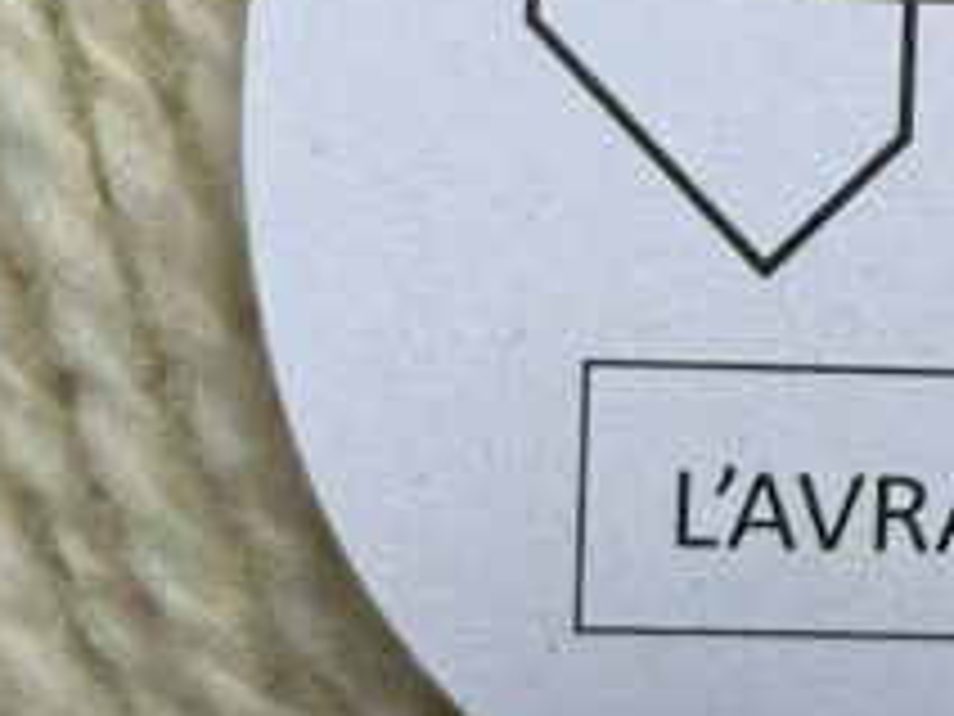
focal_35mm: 232
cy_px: -176
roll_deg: +5.2
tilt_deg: -3.6
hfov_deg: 8.4
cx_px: 1318
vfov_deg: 6.4
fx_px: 6394
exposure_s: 1/8929
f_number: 1.78
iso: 100
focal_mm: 6.86
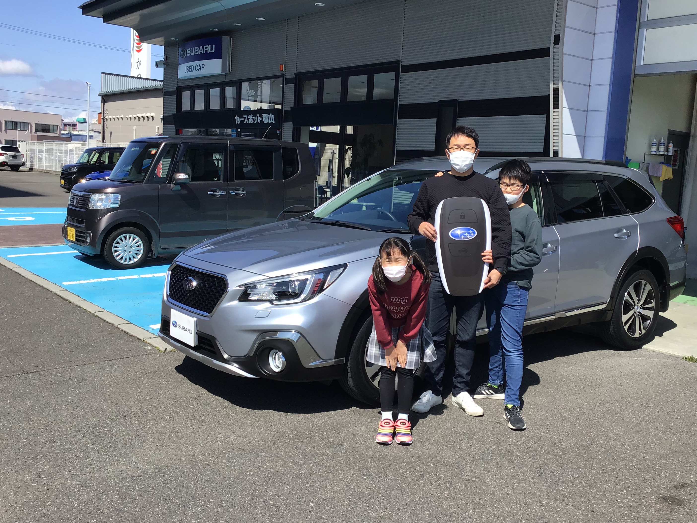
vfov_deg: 39.6
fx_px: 725
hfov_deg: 51.3
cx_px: 377
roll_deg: -2.4
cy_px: 248
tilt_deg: -7.3
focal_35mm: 36
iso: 25
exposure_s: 1/1018
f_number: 2.4
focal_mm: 3.3
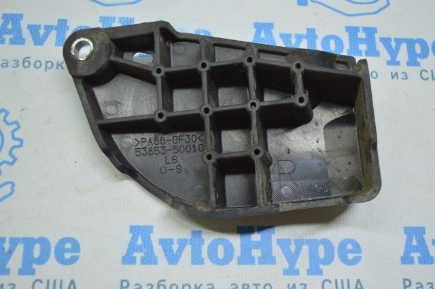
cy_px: 144
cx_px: 218
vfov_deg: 28.0
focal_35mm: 48
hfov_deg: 41.2
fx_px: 579
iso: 400
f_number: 4.5
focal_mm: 32
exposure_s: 1/60
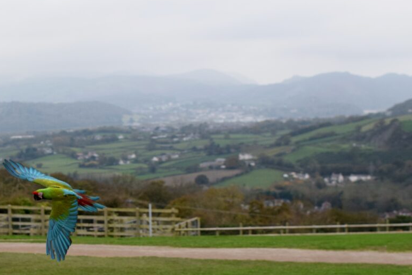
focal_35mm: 98
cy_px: 206
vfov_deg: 13.9
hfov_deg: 20.6
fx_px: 1121
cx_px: 96
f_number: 4
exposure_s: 1/1000
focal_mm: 35
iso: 560
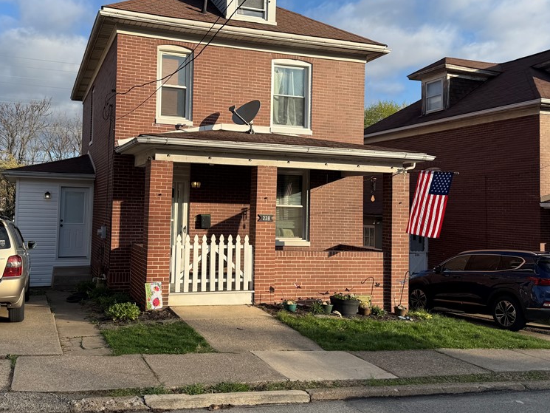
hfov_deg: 54.6
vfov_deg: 42.9
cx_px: 199
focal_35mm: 33
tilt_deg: +2.5
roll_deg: -1.6
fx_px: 524
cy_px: 182
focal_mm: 6.76
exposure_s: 1/2907
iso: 80
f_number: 1.78
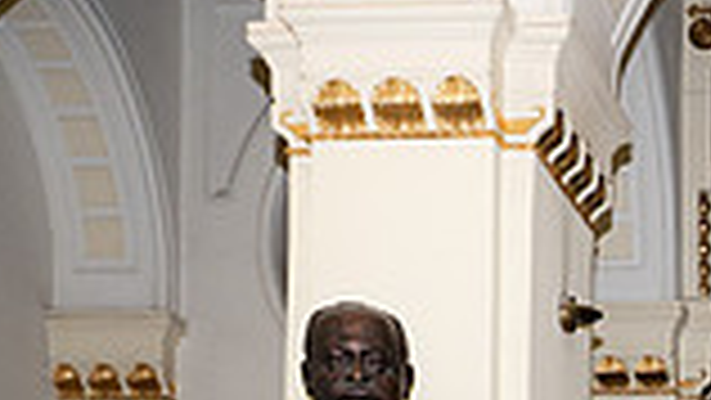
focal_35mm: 99
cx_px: 945
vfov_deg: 11.1
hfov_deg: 19.7
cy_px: 809
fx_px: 1867
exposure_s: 1/200
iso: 2500
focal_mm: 25.5
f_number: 5
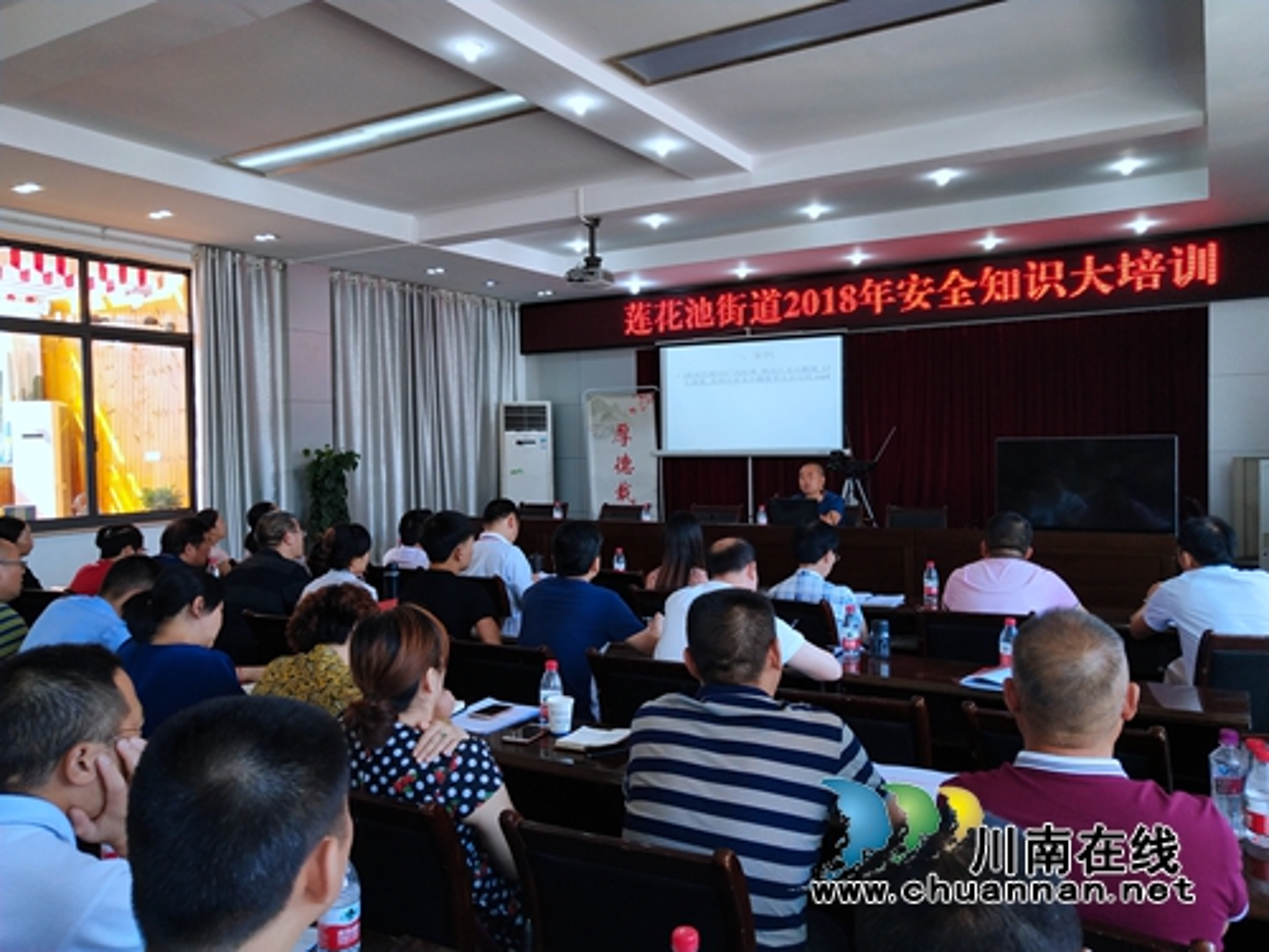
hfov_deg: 60.0
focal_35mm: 30
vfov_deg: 46.8
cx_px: 634
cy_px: 476
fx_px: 1100
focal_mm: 3.95
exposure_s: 1/120
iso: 144
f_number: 1.8
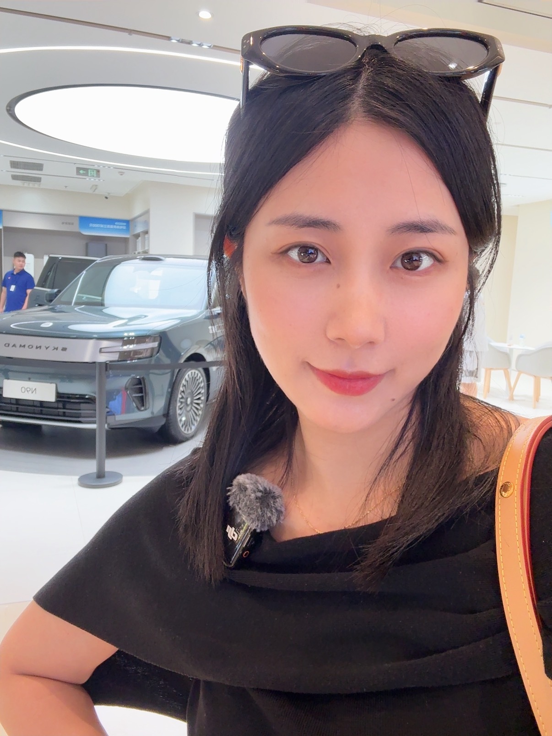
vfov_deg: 60.0
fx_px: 638
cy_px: 368
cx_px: 276
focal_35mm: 30
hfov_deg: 46.8
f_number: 1.9
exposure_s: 1/50
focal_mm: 2.69
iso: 125
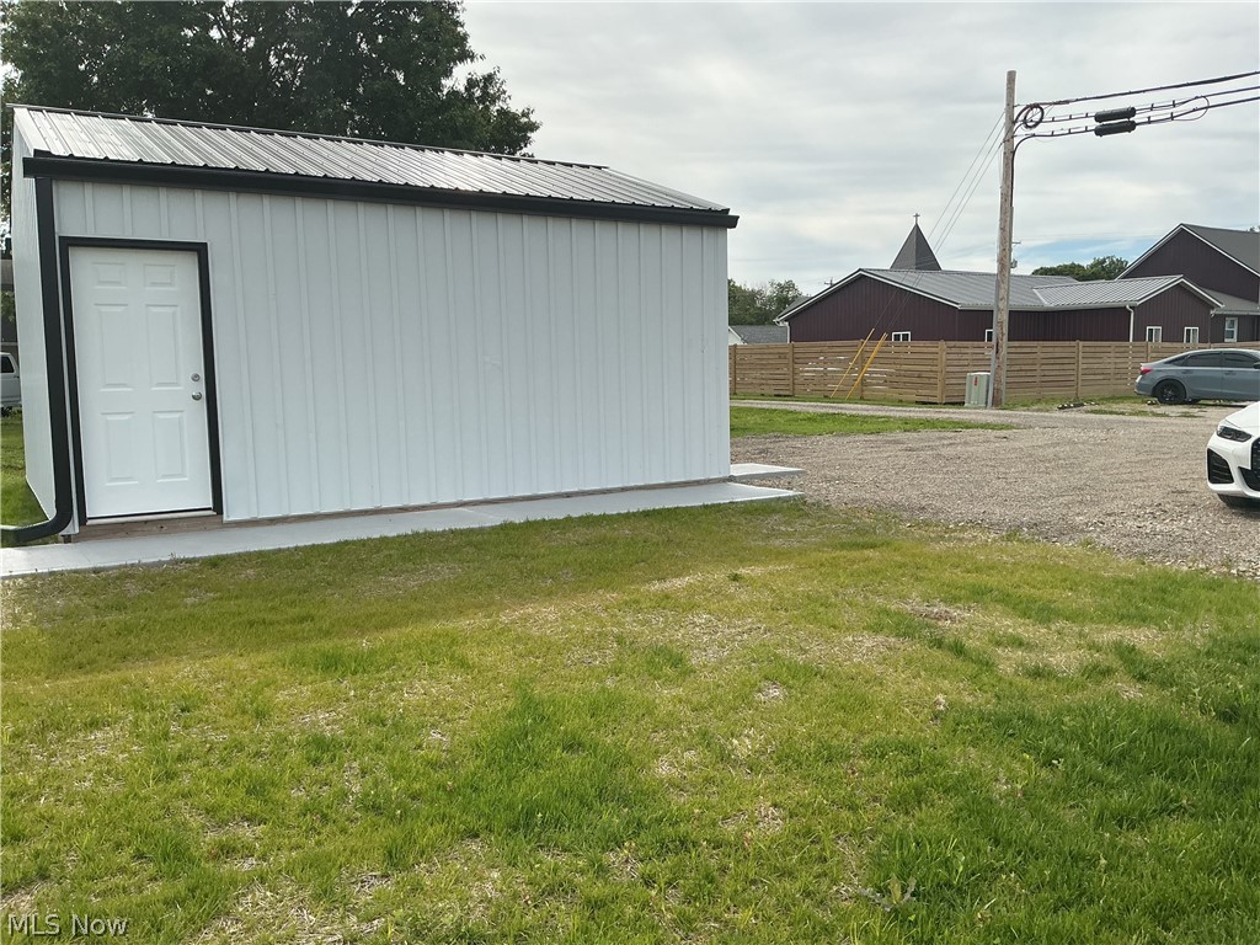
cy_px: 472
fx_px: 1056
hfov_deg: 61.7
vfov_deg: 48.2
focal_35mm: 29
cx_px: 630
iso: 25
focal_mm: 3
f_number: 1.8
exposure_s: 1/2320
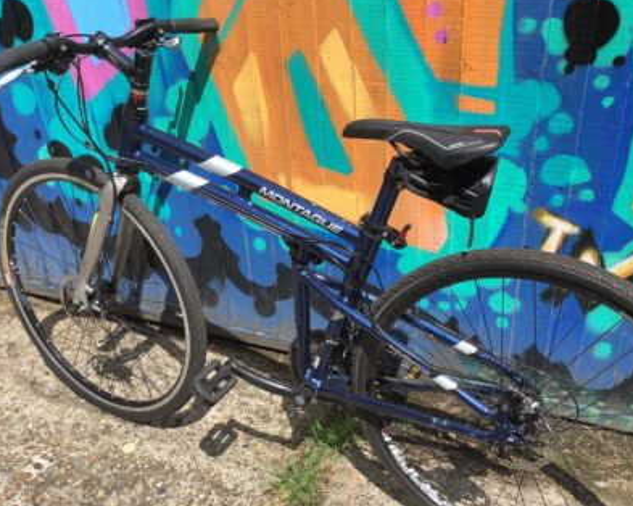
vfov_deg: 40.0
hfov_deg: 49.1
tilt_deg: -33.4
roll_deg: +1.4
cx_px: 330
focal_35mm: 37
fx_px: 693
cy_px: 282
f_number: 2.4
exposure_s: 1/970
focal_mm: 3.3
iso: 25
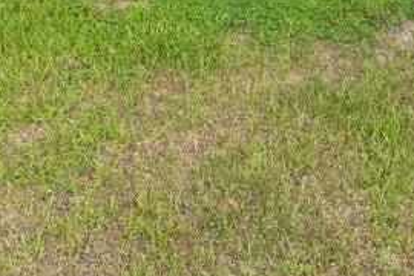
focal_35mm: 48
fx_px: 552
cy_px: -29
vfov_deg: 25.9
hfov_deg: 41.1
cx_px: 222
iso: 32
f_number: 1.8
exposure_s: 1/673
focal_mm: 4.25
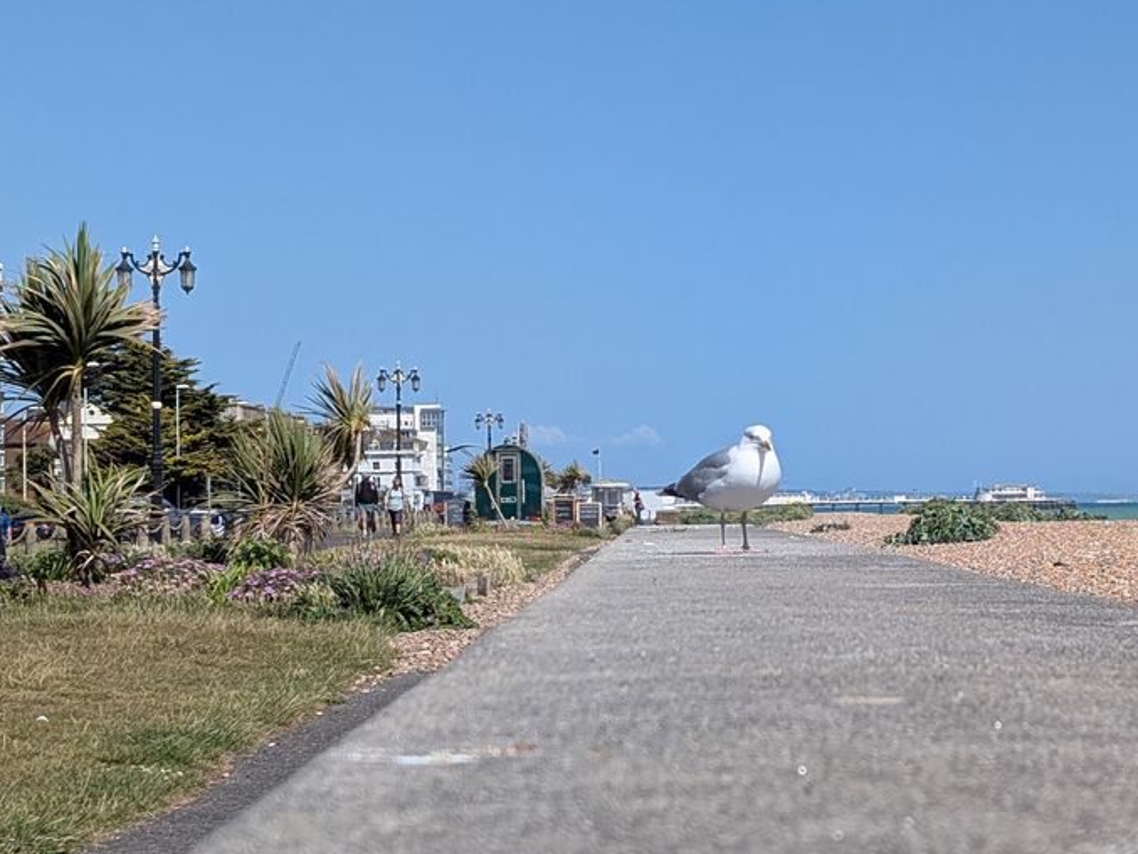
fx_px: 2861
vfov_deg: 17.0
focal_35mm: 87
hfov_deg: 22.4
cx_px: 748
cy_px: 469
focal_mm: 6.9
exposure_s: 1/1727
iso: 24
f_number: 1.68
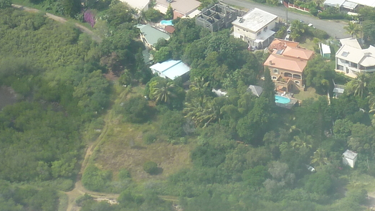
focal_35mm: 160
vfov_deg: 7.4
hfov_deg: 13.4
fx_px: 1591
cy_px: -137
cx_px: 285
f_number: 4
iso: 80
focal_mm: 7.9
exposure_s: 1/320
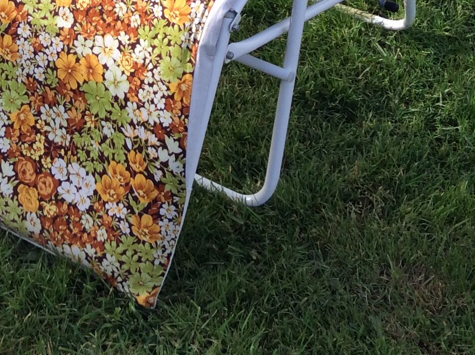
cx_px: 144
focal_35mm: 87
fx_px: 1192
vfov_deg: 16.2
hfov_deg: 22.4
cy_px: -88
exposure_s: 1/476
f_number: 2.4
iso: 32
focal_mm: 3.3
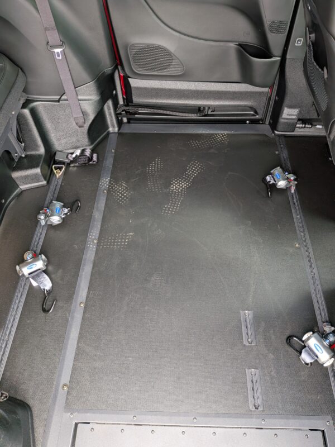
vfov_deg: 71.6
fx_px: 310
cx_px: 168
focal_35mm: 24
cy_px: 224
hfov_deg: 56.8
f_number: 1.7
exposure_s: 1/120
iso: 82
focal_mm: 4.53
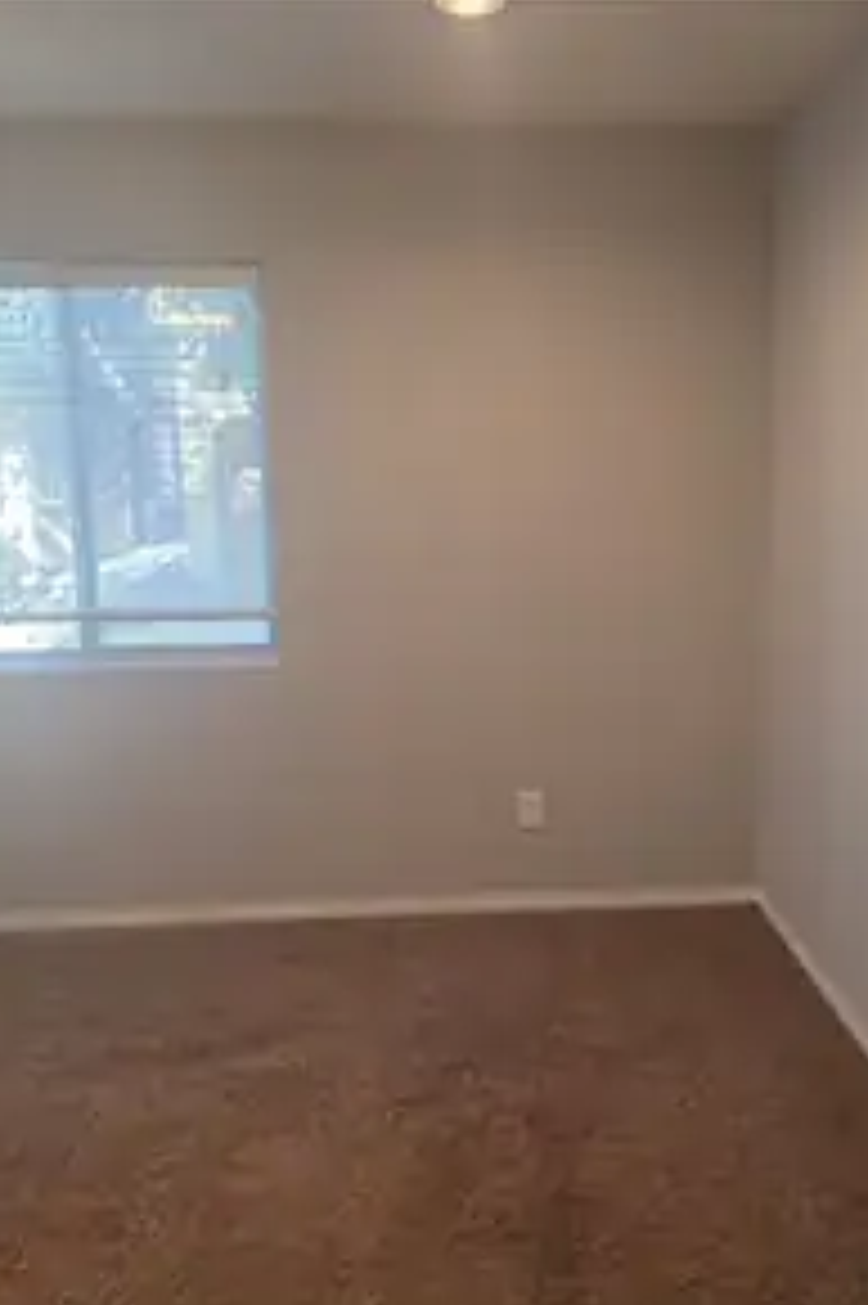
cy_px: 670
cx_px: 495
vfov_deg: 57.2
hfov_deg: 39.8
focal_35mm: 33
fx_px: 1195
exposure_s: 1/120
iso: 320
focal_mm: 6.3
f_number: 1.7
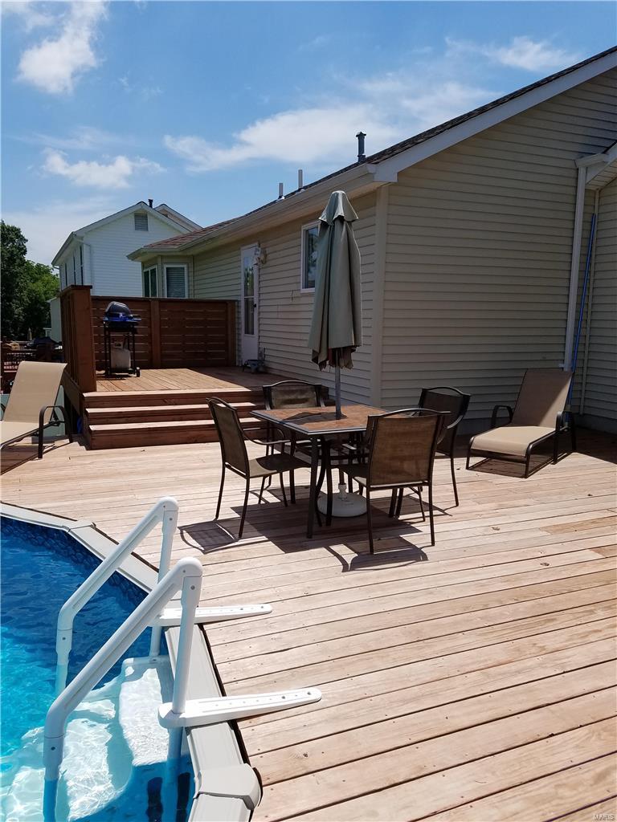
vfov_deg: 67.3
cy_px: 411
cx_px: 308
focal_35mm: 26
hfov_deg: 53.1
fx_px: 618
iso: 50
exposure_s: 1/4416
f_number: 1.7
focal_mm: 4.2
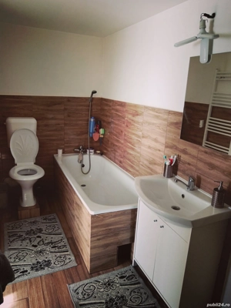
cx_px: 116
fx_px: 240
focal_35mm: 27
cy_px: 154
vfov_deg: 65.3
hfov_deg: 51.4
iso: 450
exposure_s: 1/50
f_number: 1.9
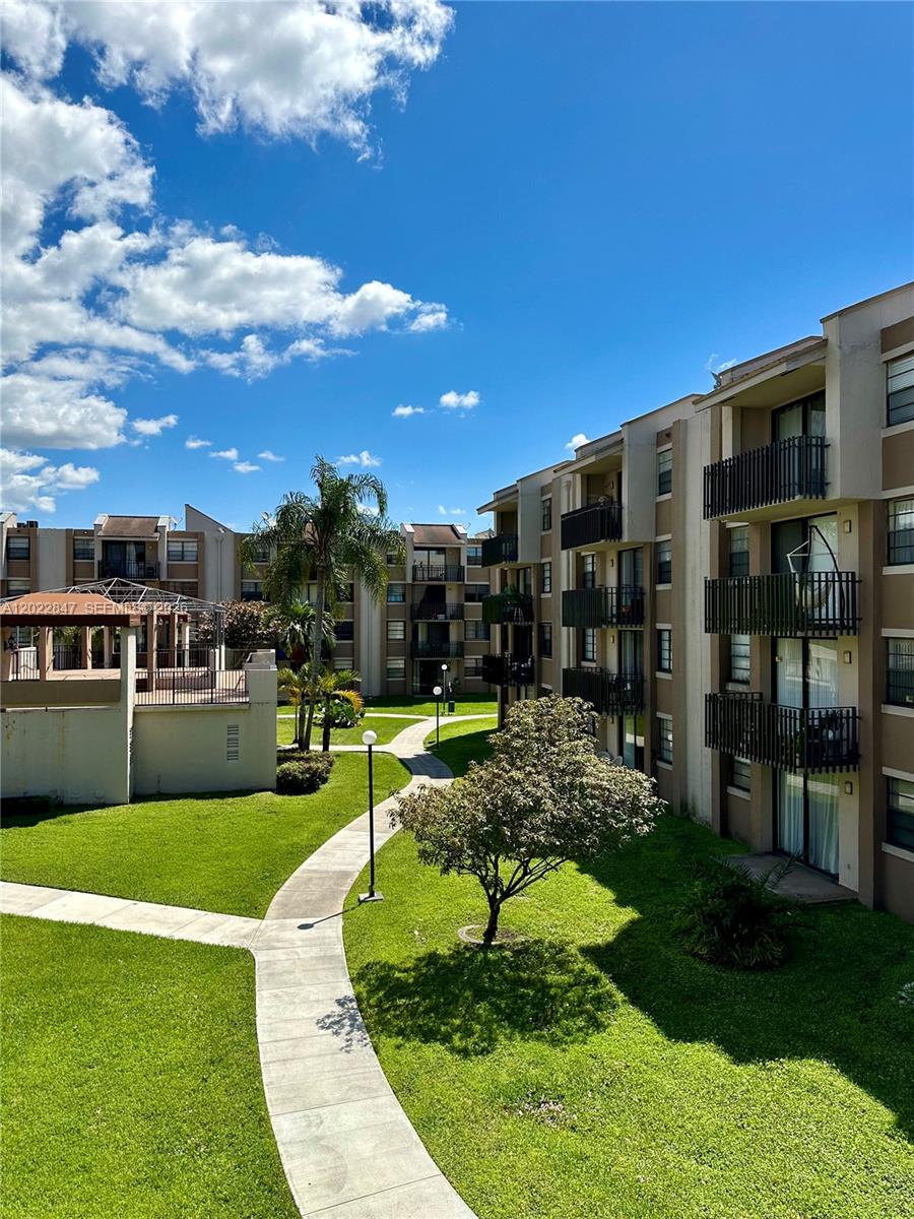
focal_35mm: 24
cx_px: 457
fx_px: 845
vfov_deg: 71.6
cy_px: 610
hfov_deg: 56.8
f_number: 1.78
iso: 80
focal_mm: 6.86
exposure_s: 1/7042
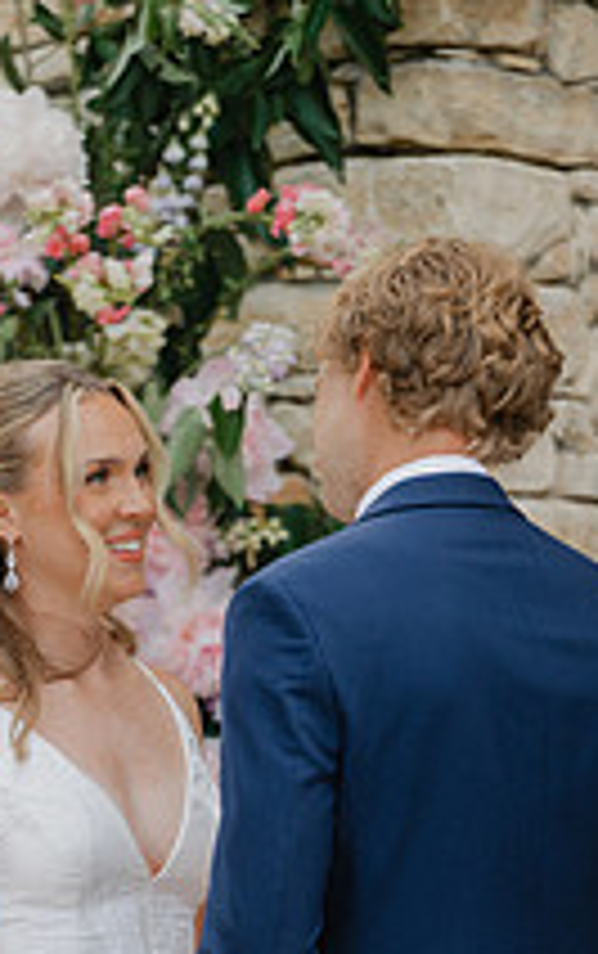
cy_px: 824
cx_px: 216
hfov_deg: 3.0
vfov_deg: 4.9
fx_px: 11234
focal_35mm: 432
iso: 200
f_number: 2.8
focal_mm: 200
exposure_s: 1/800
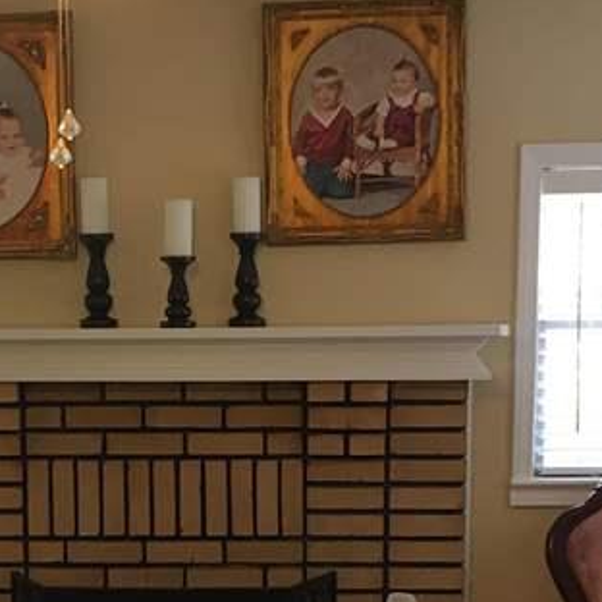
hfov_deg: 16.4
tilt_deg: -6.8
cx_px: 106
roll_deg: +0.6
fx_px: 2066
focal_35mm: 105
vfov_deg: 16.4
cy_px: 548
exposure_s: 1/30
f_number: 2.2
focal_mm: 4.15
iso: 32
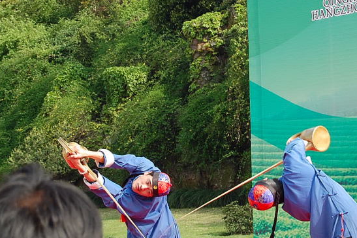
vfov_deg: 11.3
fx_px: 1196
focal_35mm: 121
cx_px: 234
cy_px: 108
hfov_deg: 16.9
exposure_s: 1/200
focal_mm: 55
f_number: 7.1
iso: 200
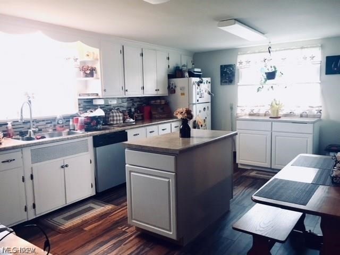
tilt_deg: -6.8
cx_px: 170
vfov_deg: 48.2
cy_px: 128
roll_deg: +1.6
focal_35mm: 29
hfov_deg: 61.7
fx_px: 285
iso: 200
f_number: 2.2
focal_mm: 4.15
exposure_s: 1/20
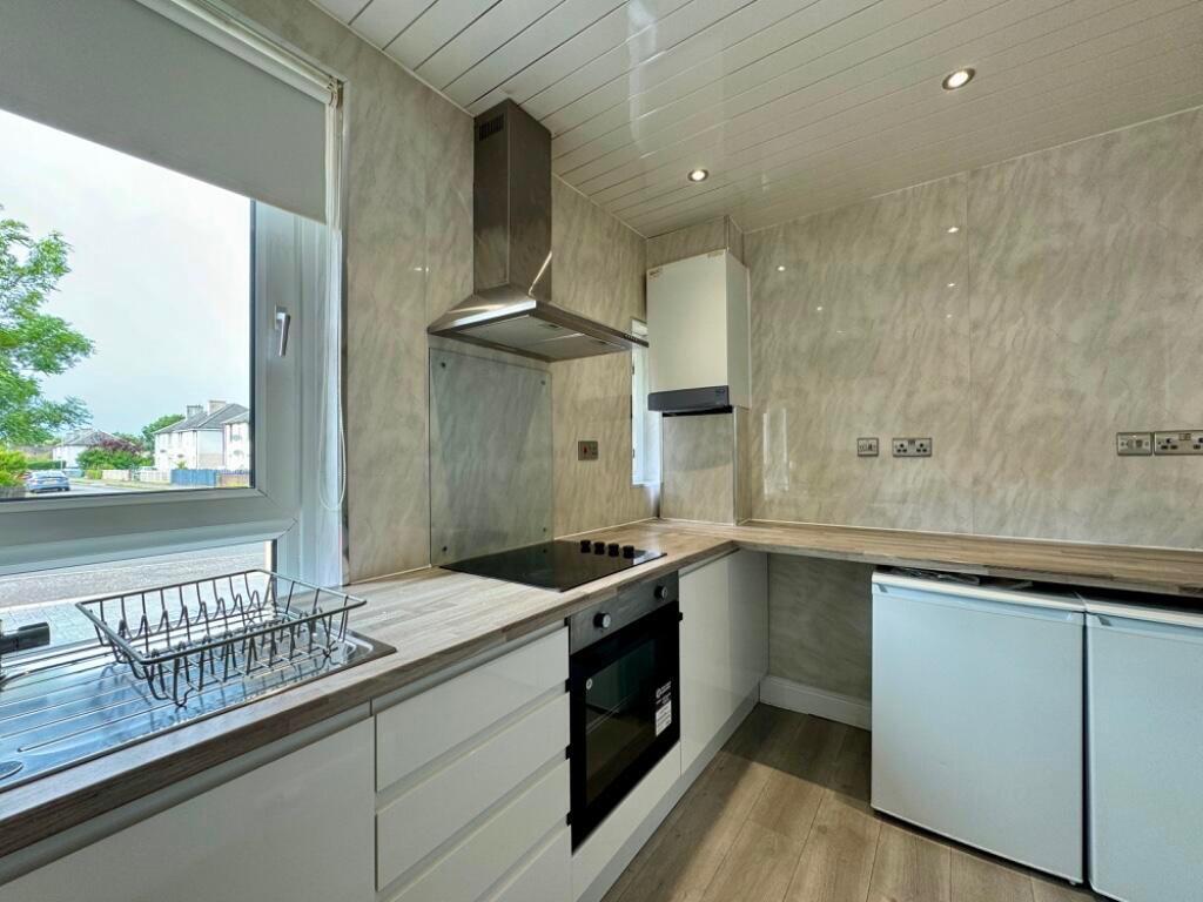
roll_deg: +1.0
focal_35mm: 14
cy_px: 451
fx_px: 487
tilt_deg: +1.3
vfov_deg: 85.7
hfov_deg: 102.1
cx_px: 602
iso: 80
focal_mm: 2.22
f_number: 2.2
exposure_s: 1/100
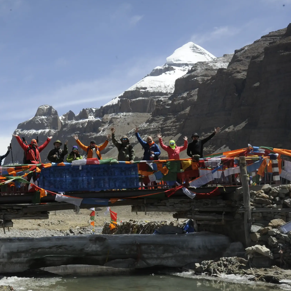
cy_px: 145
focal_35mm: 58
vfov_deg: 29.6
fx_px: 552
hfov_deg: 29.1
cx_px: 72
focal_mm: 45
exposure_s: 1/1000
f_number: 16
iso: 1250
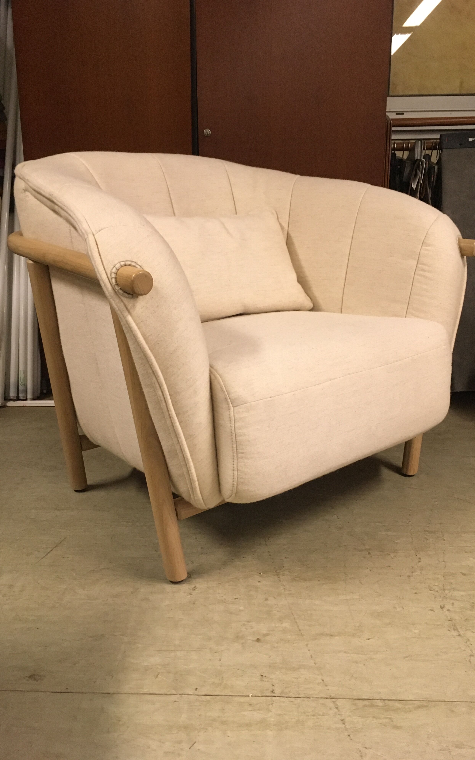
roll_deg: +1.4
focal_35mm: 31
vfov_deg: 61.2
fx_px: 642
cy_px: 377
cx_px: 236
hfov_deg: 40.6
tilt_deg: -17.1
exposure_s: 1/33
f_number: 2.2
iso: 250
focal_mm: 4.15
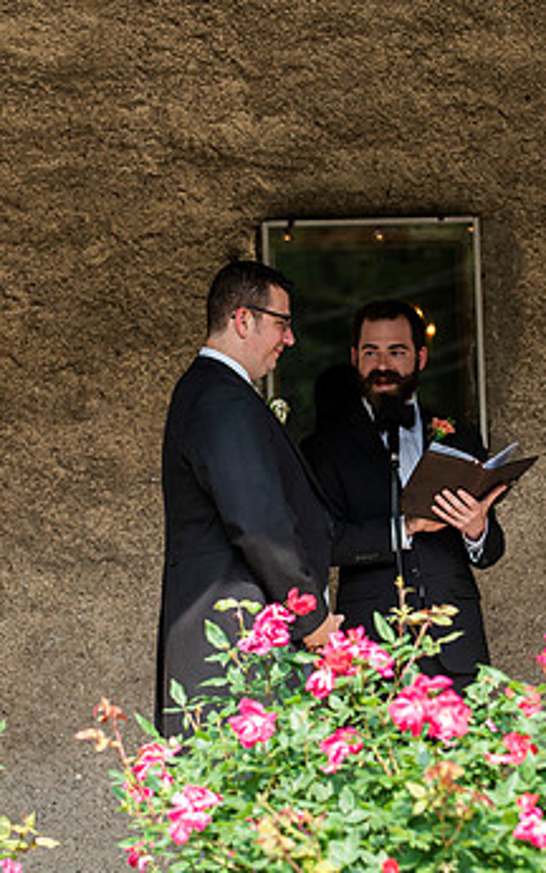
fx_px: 4280
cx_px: 412
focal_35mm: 180
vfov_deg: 11.6
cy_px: 429
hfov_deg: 7.3
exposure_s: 1/800
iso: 400
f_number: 3.5
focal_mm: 105
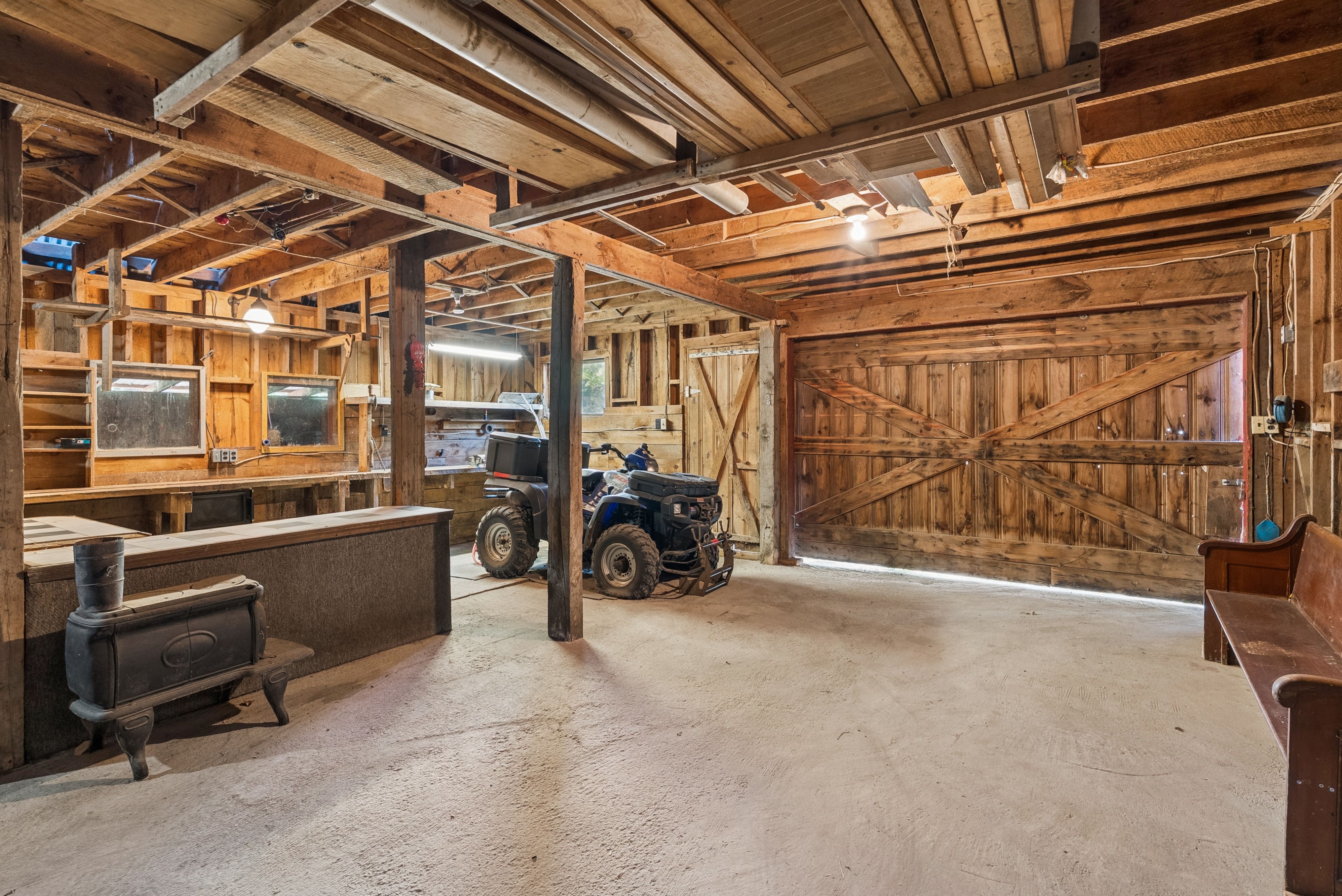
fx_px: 634
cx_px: 634
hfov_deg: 93.2
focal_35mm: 17
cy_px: 443
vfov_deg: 70.5
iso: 320
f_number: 7.1
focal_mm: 16
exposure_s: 1/3
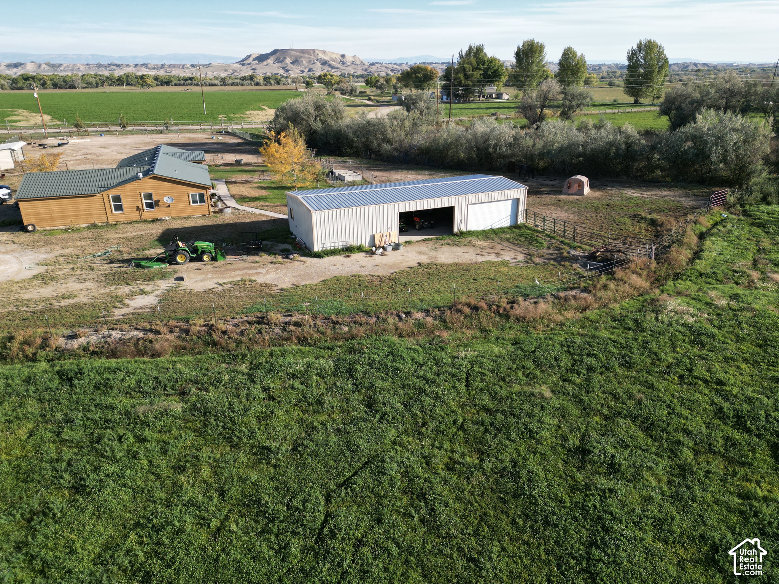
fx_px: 540
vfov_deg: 56.8
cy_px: 292
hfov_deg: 71.6
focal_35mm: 24
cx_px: 390
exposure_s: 1/1500
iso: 130
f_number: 1.7
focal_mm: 6.72
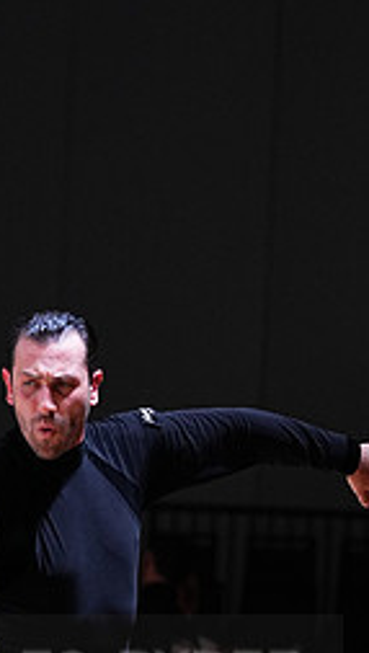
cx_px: -12
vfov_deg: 5.7
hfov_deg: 3.2
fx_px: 6568
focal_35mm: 379
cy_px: 702
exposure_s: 1/400
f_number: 4
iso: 2000
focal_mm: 158
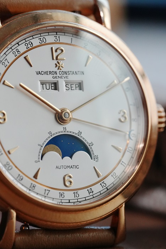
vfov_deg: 19.4
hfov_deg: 13.1
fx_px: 725
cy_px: 124
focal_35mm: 105
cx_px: 83
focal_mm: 105
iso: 4000
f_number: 7.1
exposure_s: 1/250
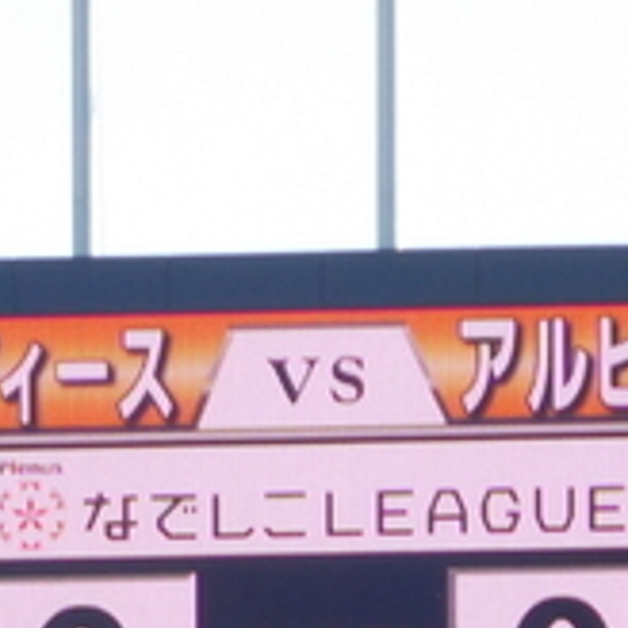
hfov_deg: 1.5
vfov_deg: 1.5
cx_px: 195
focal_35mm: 1206
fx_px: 24753
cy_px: 793
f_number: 5.8
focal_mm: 50
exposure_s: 1/250
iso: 125
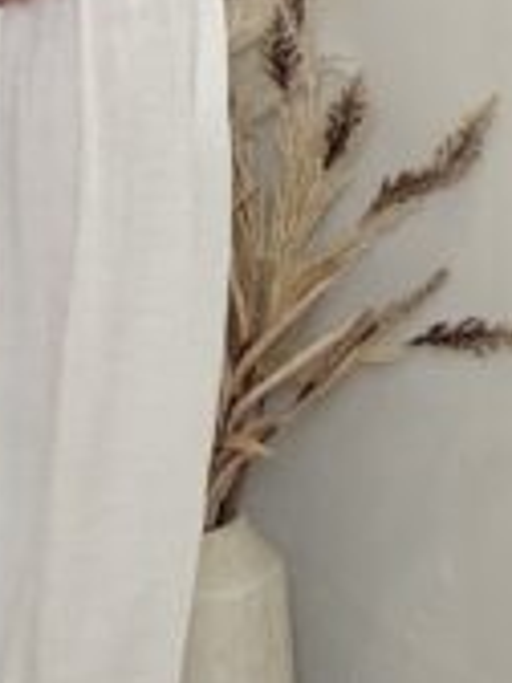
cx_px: 53
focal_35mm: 143
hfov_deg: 10.3
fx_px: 2820
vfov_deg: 13.4
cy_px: -175
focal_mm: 2.71
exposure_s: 1/60
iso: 125
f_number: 1.9
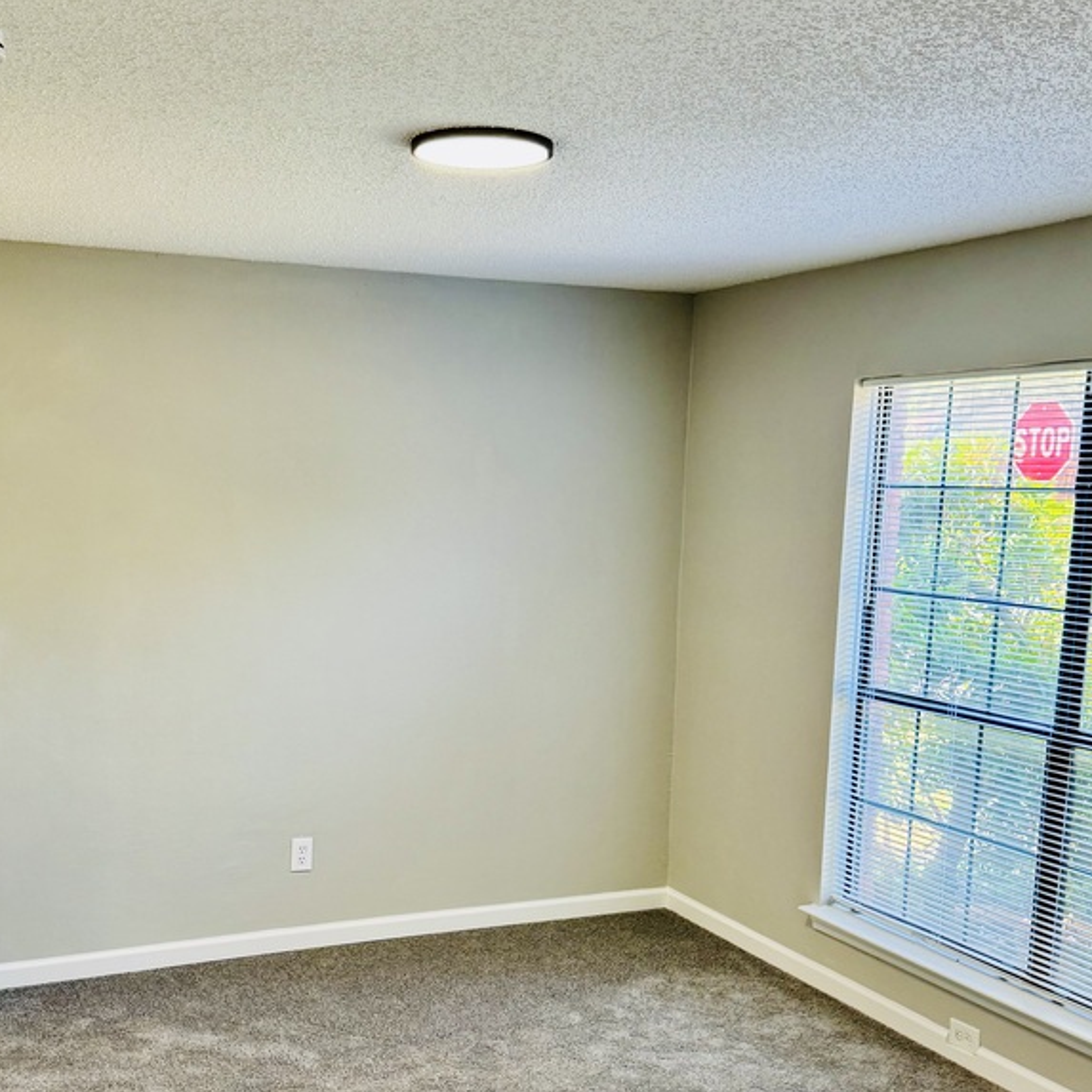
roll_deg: -0.9
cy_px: 720
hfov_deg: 41.8
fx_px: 1428
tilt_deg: -10.5
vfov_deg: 41.4
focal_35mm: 40
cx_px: 475
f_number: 1.78
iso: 160
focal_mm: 6.76
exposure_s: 1/120
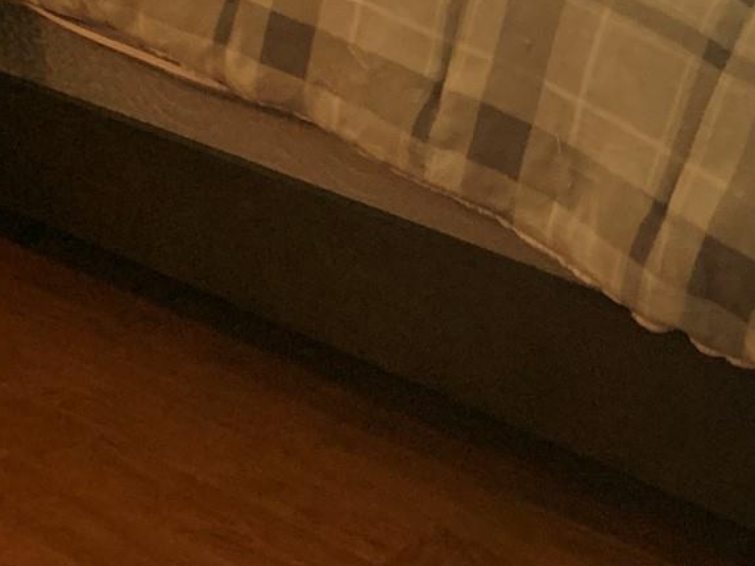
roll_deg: -0.7
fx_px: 2027
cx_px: 810
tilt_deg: -9.0
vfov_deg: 14.8
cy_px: -259
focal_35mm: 93
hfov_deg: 20.2
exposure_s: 1/60
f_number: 1.8
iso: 200
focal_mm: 4.25
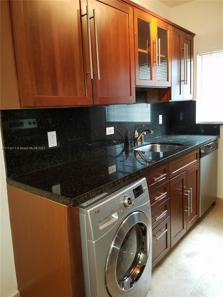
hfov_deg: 53.1
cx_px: 112
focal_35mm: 26
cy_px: 148
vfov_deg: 67.3
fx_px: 223
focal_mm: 4.2
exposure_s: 1/17
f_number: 1.7
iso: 125
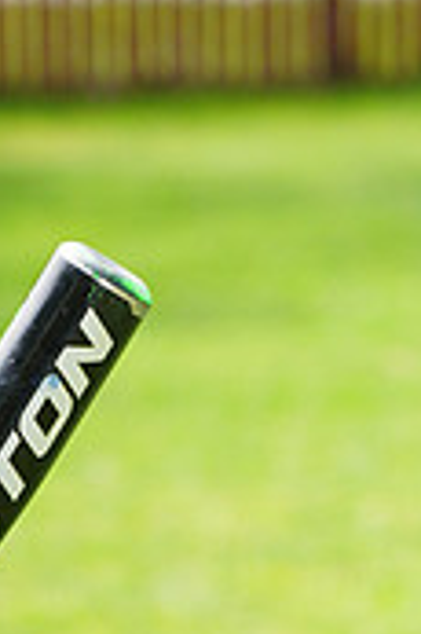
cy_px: 1048
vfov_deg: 3.4
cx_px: -216
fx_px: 10651
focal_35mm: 606
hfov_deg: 2.3
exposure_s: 1/200
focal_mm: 181
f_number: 6.3
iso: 200
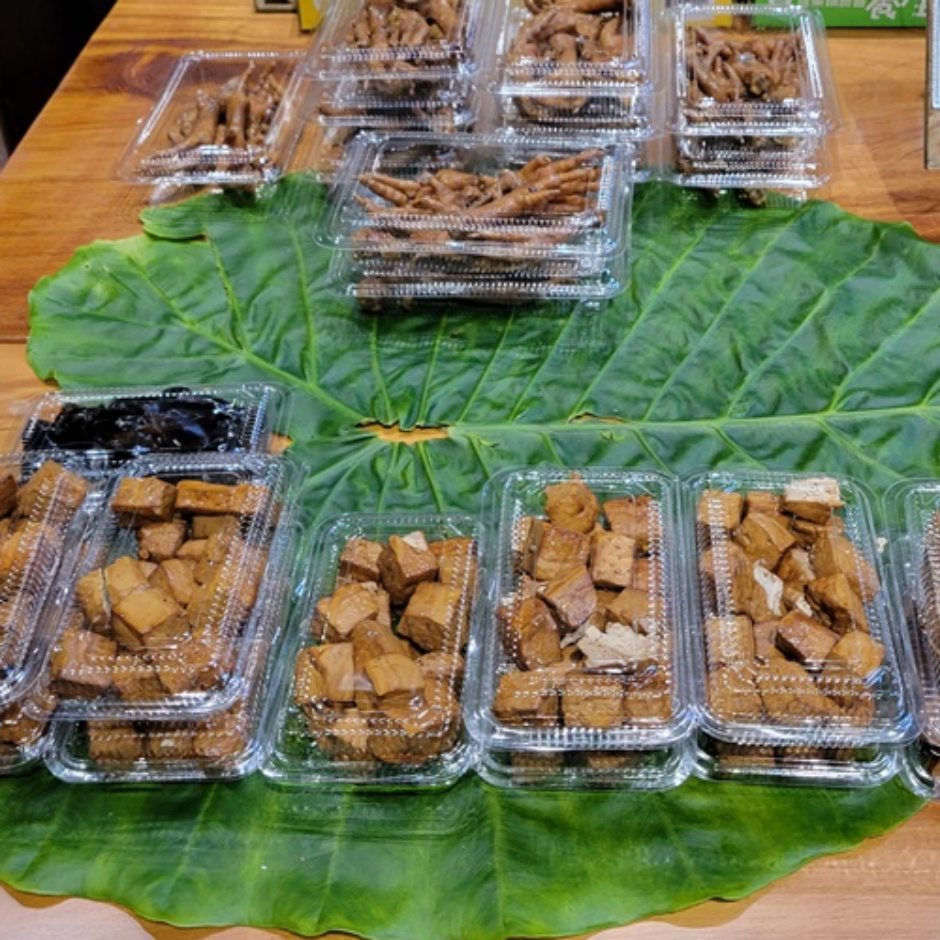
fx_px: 1413
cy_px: 250
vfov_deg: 36.1
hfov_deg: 36.6
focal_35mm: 46
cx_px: 585
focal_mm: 5.4
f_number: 1.8
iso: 160
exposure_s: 1/40
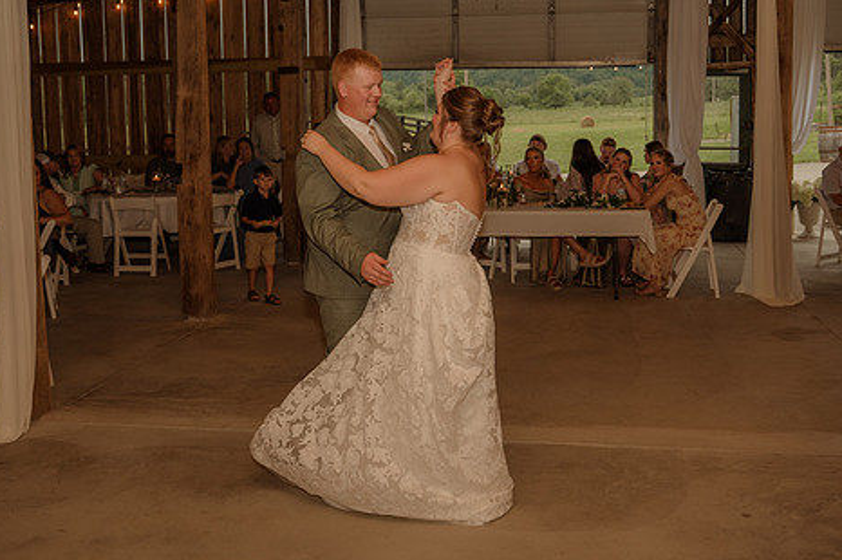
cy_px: 185
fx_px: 1005
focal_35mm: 43
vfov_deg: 30.9
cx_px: 404
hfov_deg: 45.4
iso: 320
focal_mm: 31
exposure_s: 1/200
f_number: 4
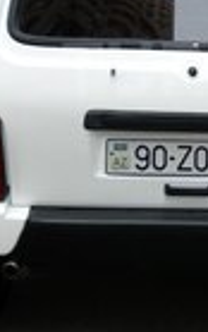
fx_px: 888
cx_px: 246
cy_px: 69
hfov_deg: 13.0
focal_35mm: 98
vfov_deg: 21.0
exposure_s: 1/134
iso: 100
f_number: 2.2
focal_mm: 3.81
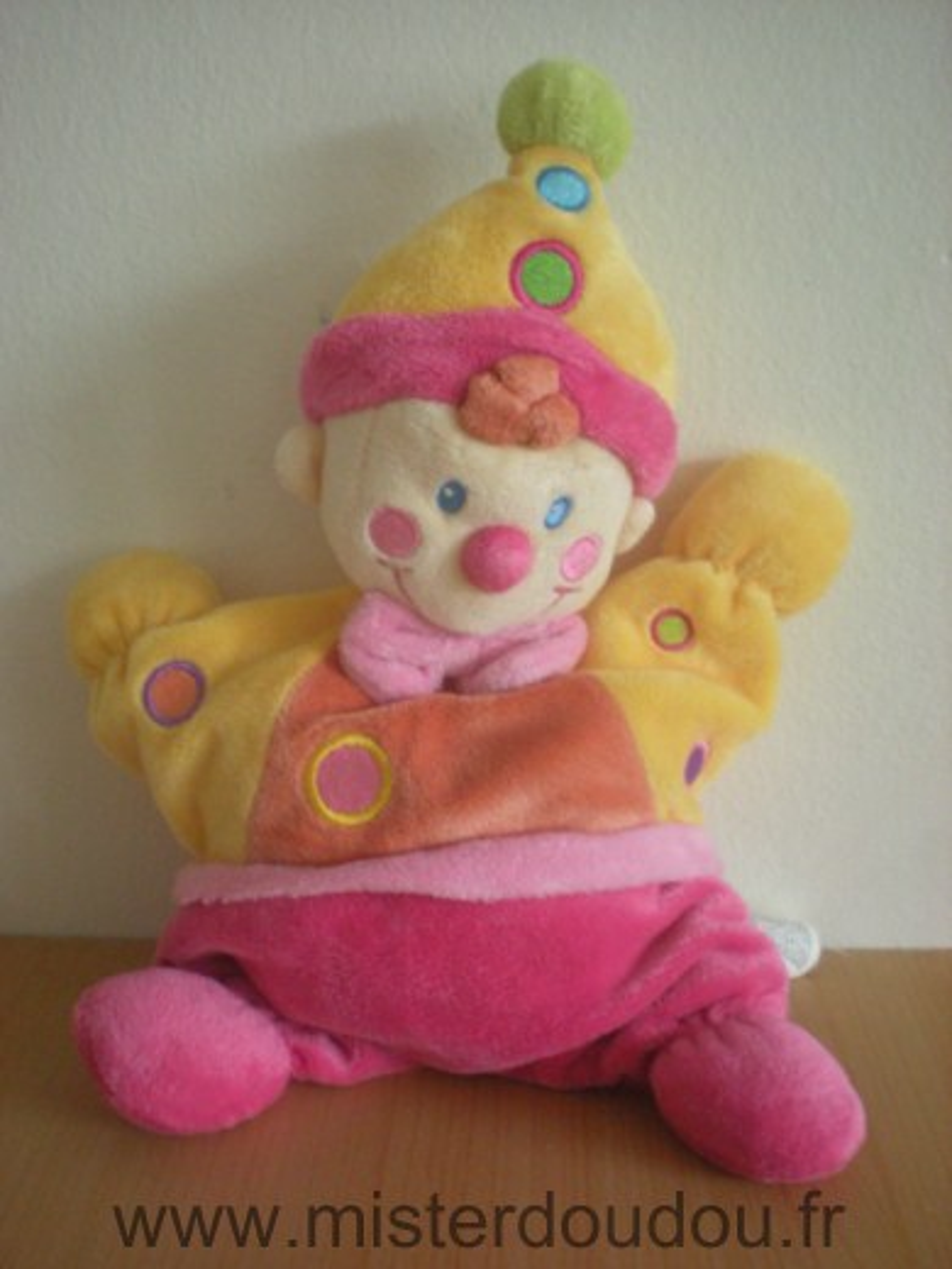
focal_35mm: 38
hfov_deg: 37.7
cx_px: 476
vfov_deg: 49.0
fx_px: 1393
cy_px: 634
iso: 354
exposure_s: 1/8
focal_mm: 6.3
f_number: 3.1
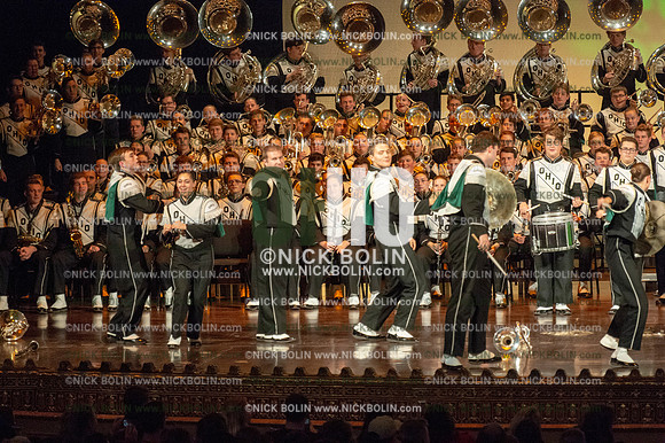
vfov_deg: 7.2
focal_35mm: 190
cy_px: 222
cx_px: 332
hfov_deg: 10.8
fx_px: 3508
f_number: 5.6
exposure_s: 1/320
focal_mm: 190
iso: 8000
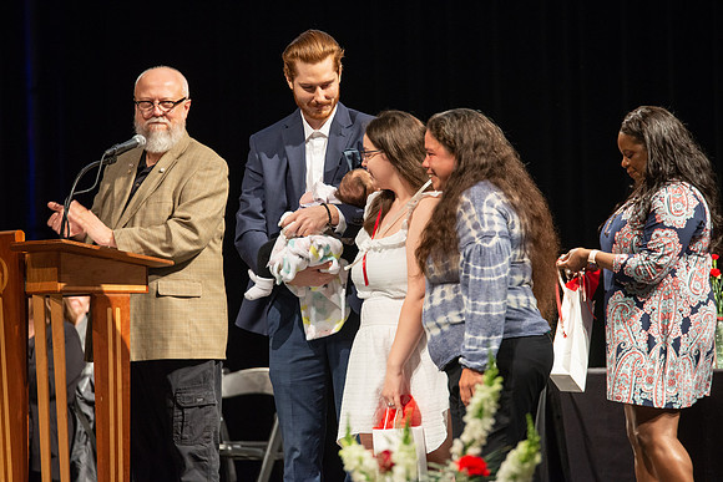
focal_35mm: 200
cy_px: 241
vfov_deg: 6.9
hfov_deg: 10.3
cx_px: 362
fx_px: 4017
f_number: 4
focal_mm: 200
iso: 1600
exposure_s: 1/100
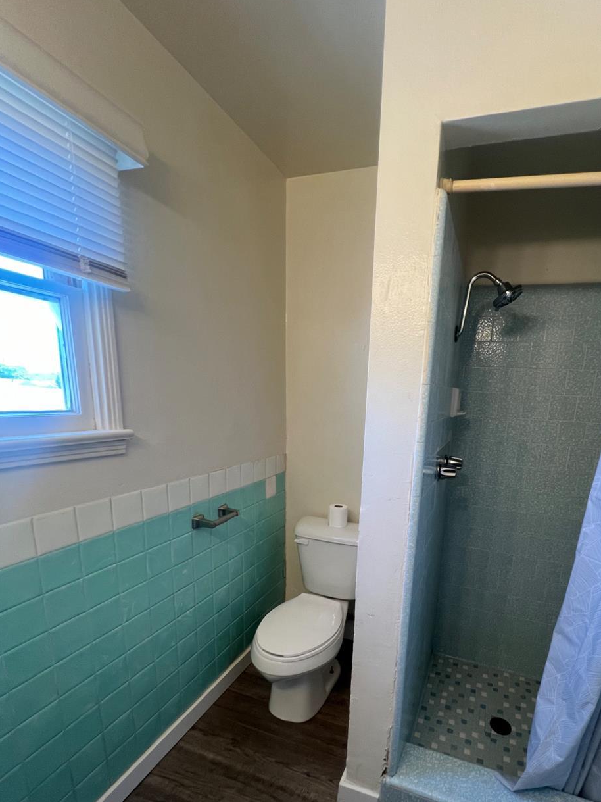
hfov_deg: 77.0
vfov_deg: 93.1
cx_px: 367
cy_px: 486
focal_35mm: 16
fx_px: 370
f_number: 1.8
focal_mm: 1.57
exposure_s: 1/120
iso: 160
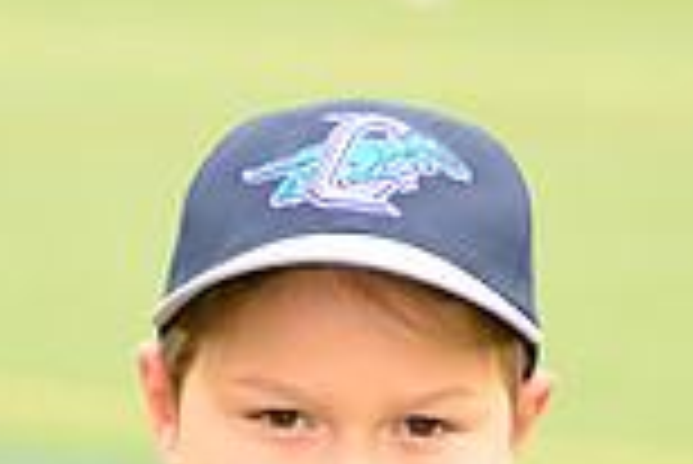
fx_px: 13449
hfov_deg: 3.0
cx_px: 270
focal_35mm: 698
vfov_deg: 2.0
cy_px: 782
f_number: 8
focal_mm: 185
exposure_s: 1/200
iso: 250
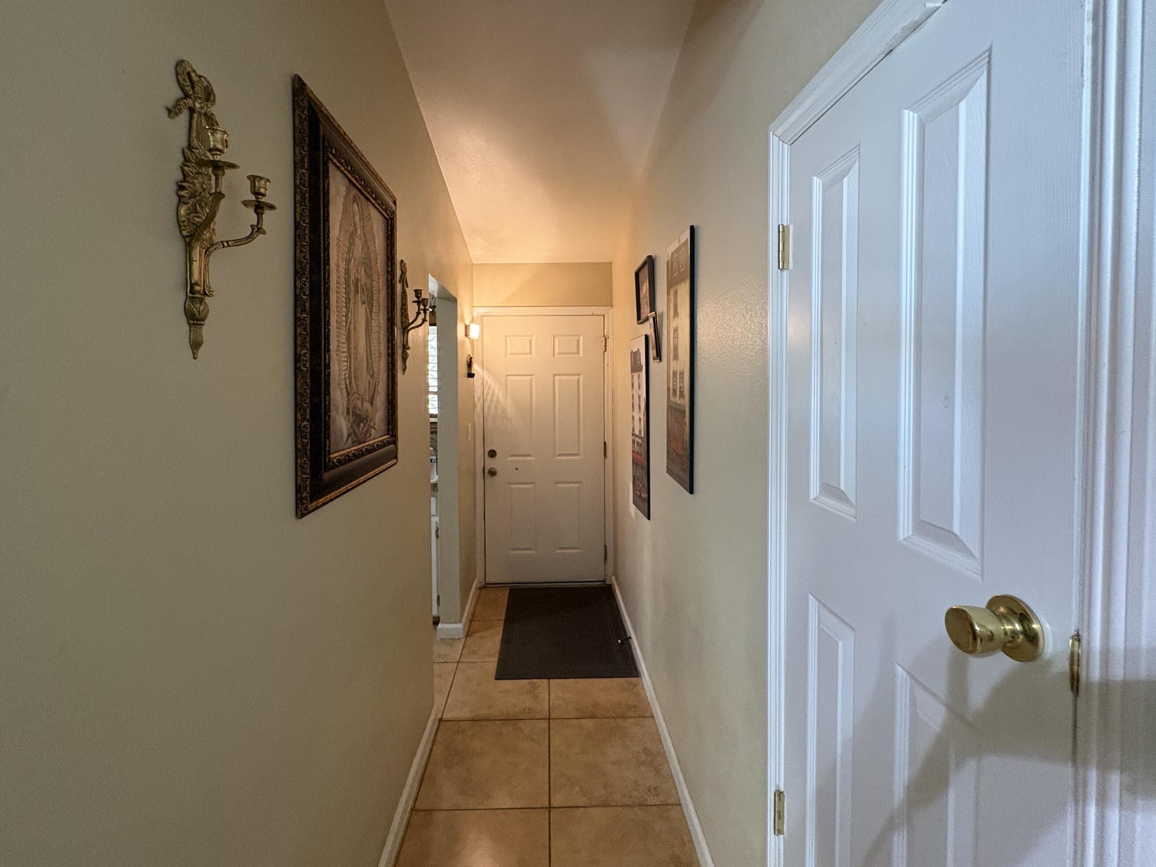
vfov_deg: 77.9
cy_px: 390
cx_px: 559
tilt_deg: -2.2
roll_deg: +1.1
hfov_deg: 94.5
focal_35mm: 16
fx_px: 534
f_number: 2.2
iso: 500
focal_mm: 2.22
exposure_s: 1/60
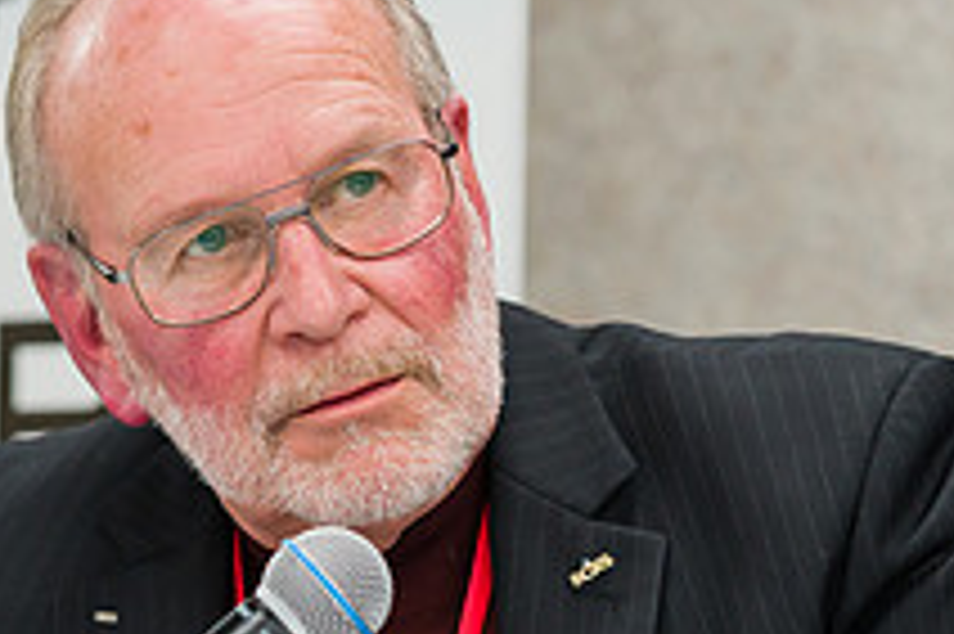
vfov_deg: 4.3
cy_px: 580
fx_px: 8394
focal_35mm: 317
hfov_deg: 6.5
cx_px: 342
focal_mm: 116
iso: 1600
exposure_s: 1/320
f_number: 3.2
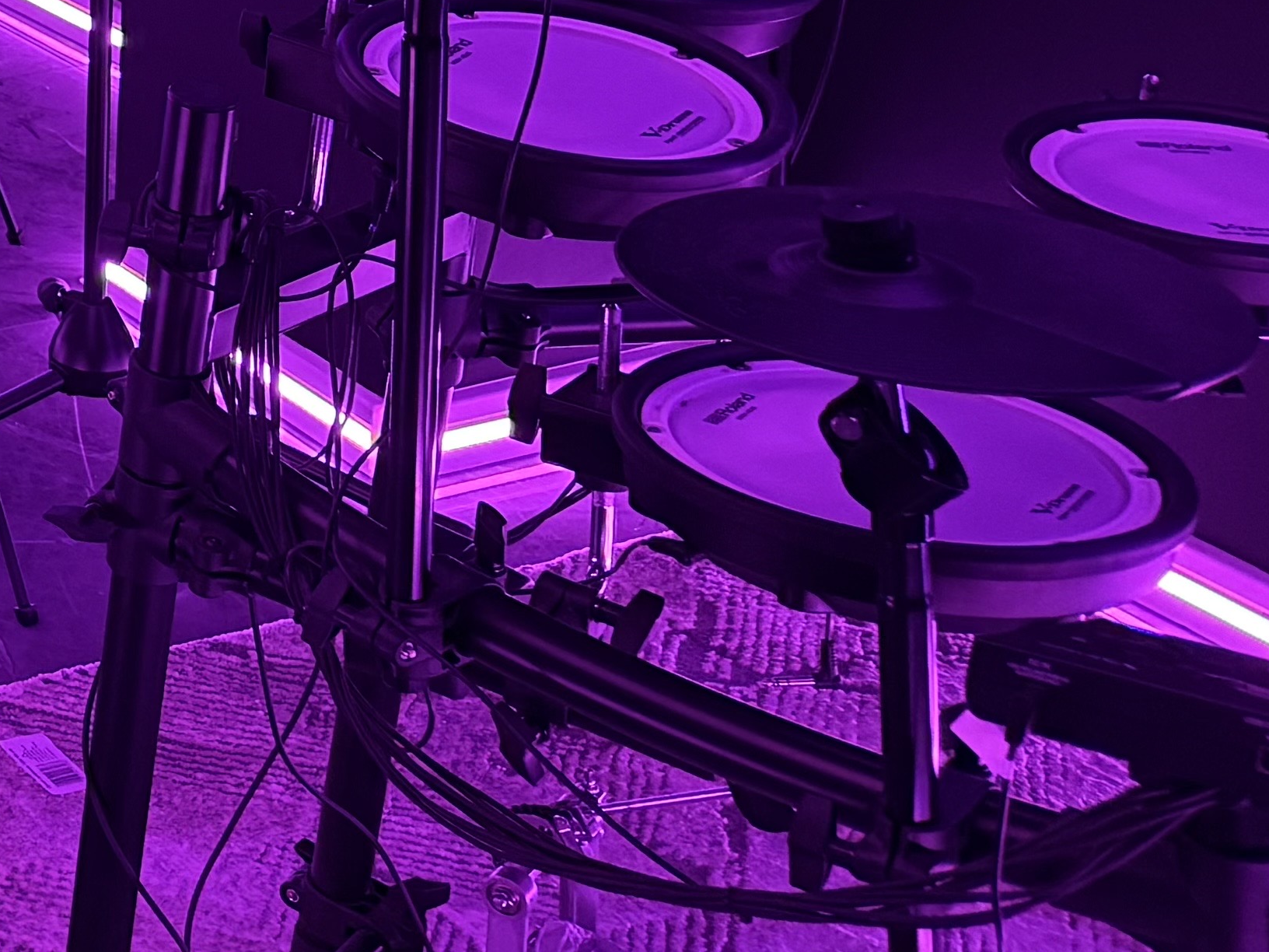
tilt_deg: -14.4
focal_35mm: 84
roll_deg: +3.9
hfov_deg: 18.7
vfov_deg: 16.7
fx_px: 3079
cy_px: -249
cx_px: -937
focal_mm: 6.76
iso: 320
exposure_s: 1/50
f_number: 1.78
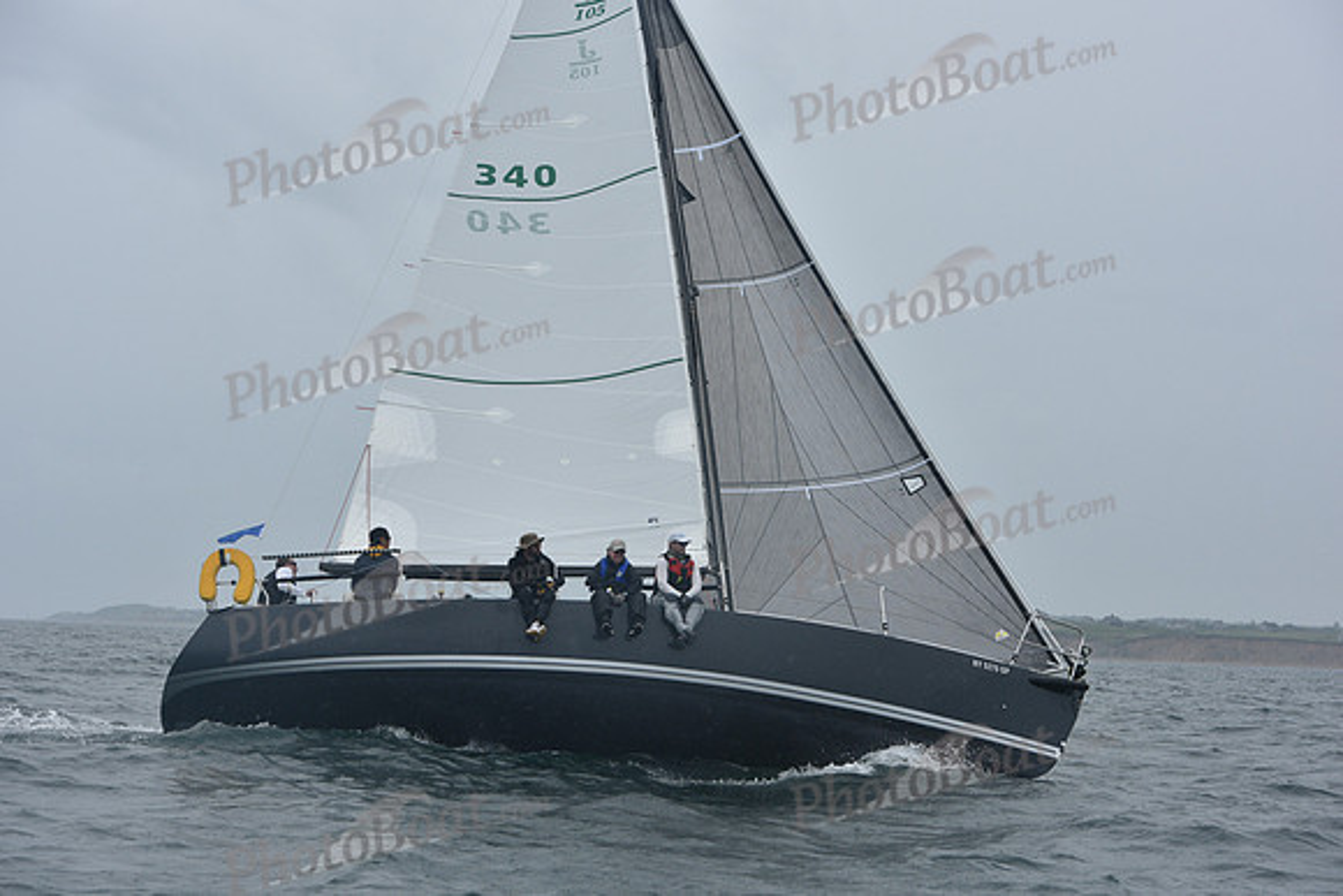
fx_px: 2612
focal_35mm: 70
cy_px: 448
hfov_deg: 28.8
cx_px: 672
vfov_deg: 19.5
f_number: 7.1
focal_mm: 70
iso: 320
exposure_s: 1/1000
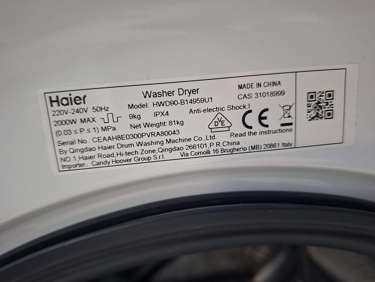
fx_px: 249
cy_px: 141
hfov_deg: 73.9
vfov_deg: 58.9
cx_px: 188
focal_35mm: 23
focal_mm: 5.54
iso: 400
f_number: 1.8
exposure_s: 1/24
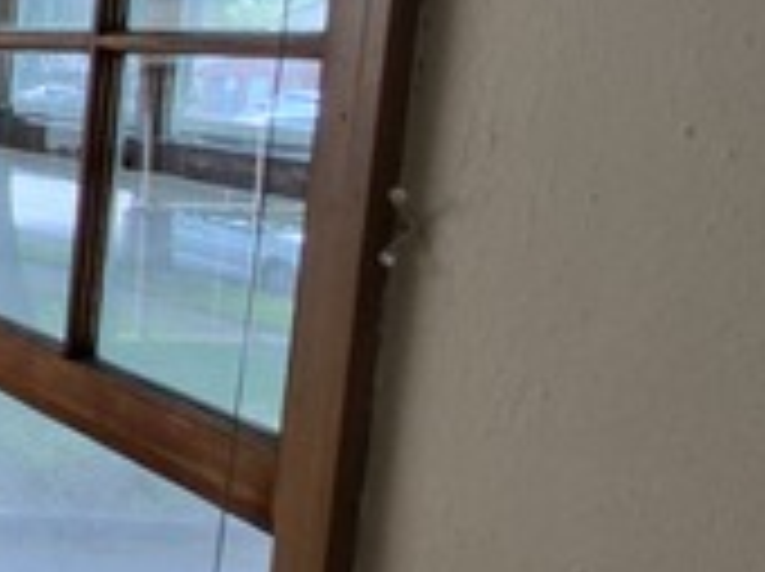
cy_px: 167
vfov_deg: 28.2
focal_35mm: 51
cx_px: -709
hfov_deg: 20.4
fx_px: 1125
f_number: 2.2
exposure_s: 1/60
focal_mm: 1.74
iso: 100
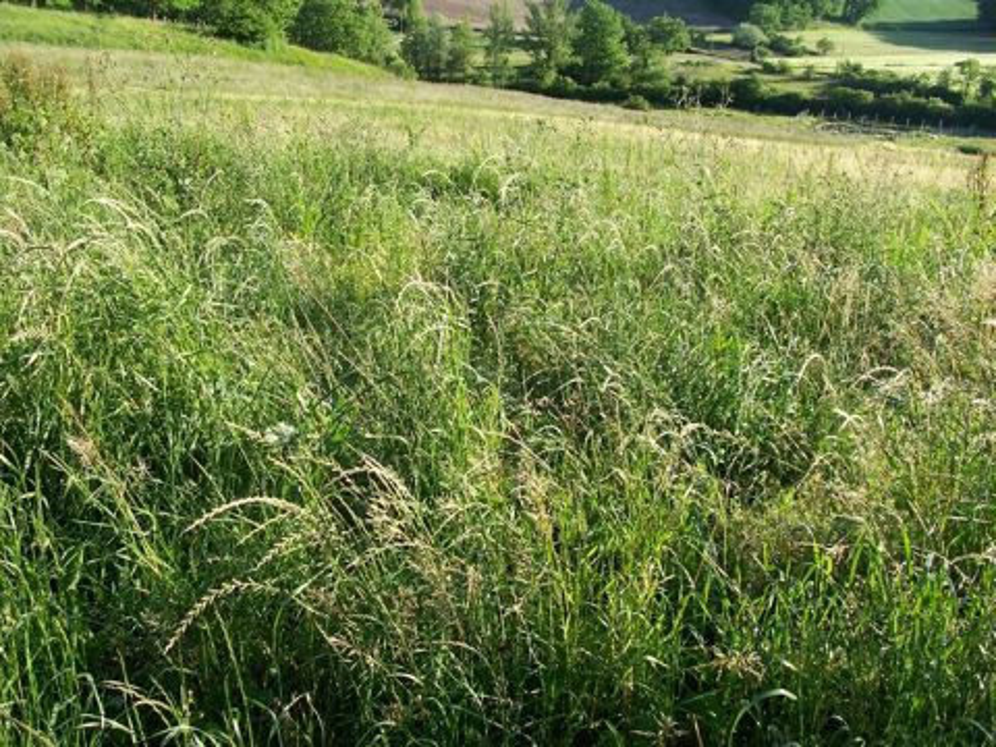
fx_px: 1007
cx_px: 498
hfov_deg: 52.6
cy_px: 374
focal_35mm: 35
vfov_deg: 40.7
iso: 80
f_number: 2.8
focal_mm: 6
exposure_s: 1/500
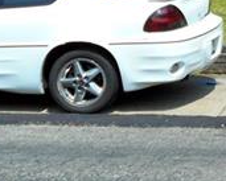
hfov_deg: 10.3
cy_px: -85
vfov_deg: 8.9
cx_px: 492
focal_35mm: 169
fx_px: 1131
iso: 80
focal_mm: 6.7
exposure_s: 1/640
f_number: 3.9
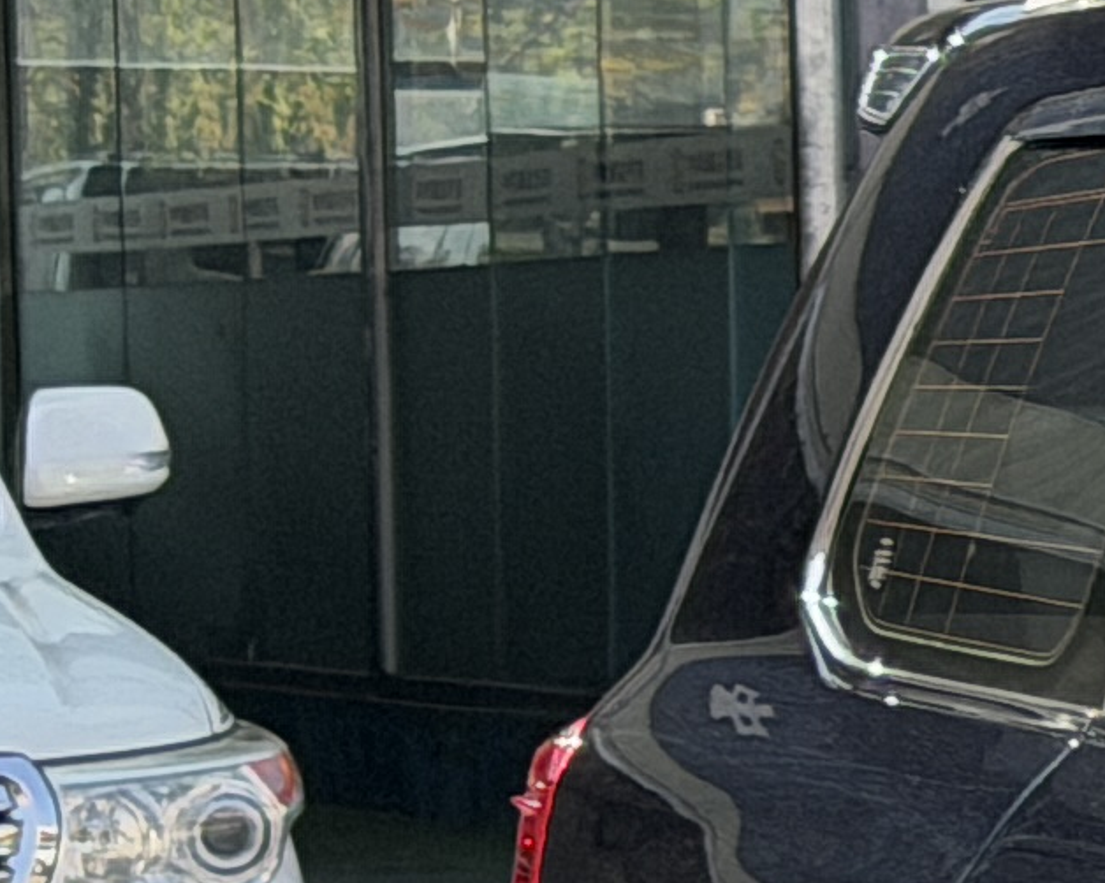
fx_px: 9841
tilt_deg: -3.6
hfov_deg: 5.9
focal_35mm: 301
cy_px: 1027
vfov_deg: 5.1
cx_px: 3429
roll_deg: +0.5
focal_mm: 6.76
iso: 100
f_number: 1.78
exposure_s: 1/2033
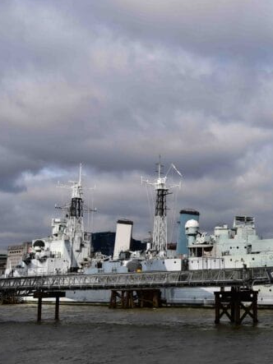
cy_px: 187
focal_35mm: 55
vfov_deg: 34.9
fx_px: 579
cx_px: 311
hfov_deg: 24.5
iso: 200
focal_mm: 22
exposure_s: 1/500
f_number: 11
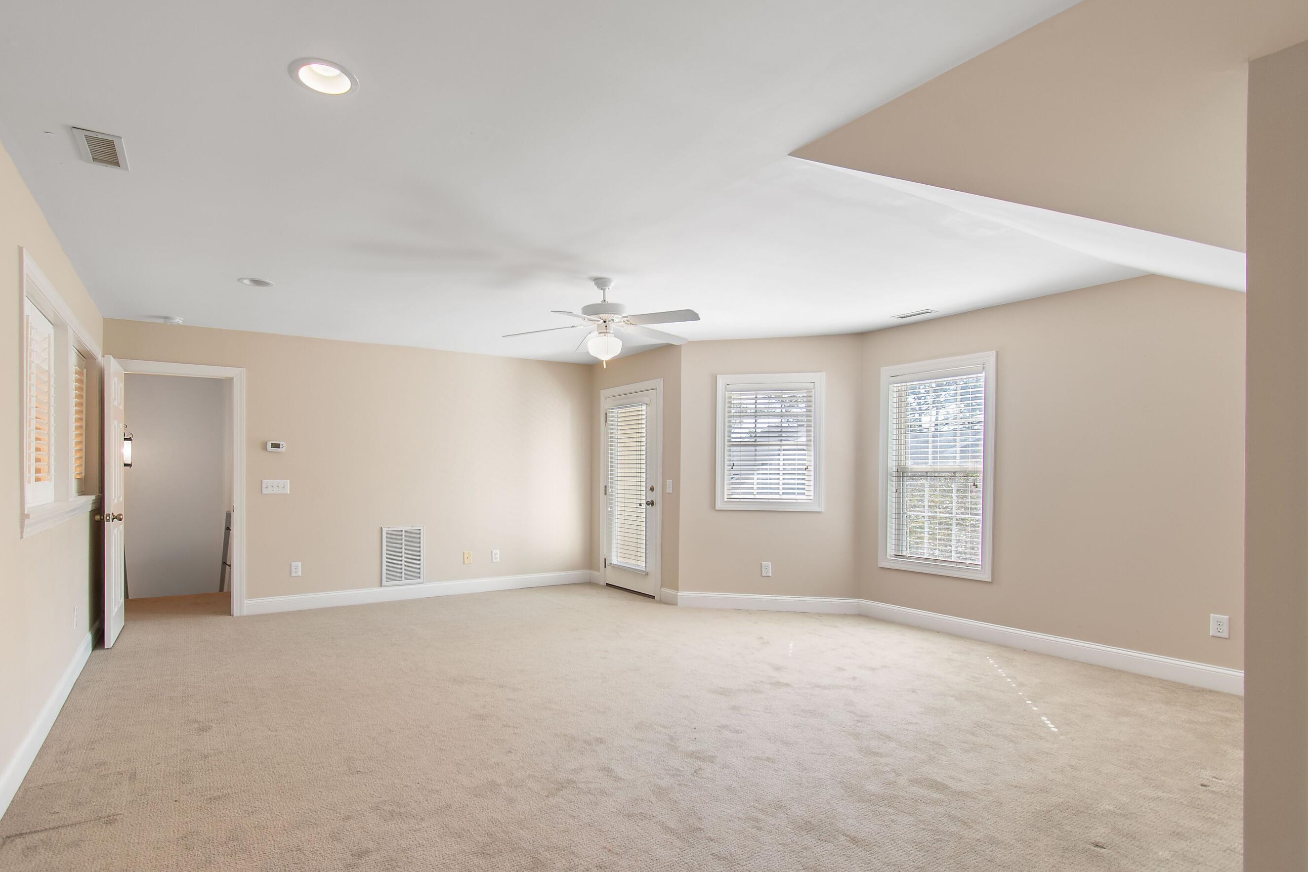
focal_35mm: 17
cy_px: 484
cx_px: 583
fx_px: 618
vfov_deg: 70.2
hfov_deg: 92.9
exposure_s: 1/10
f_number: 4.5
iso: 100
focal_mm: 10
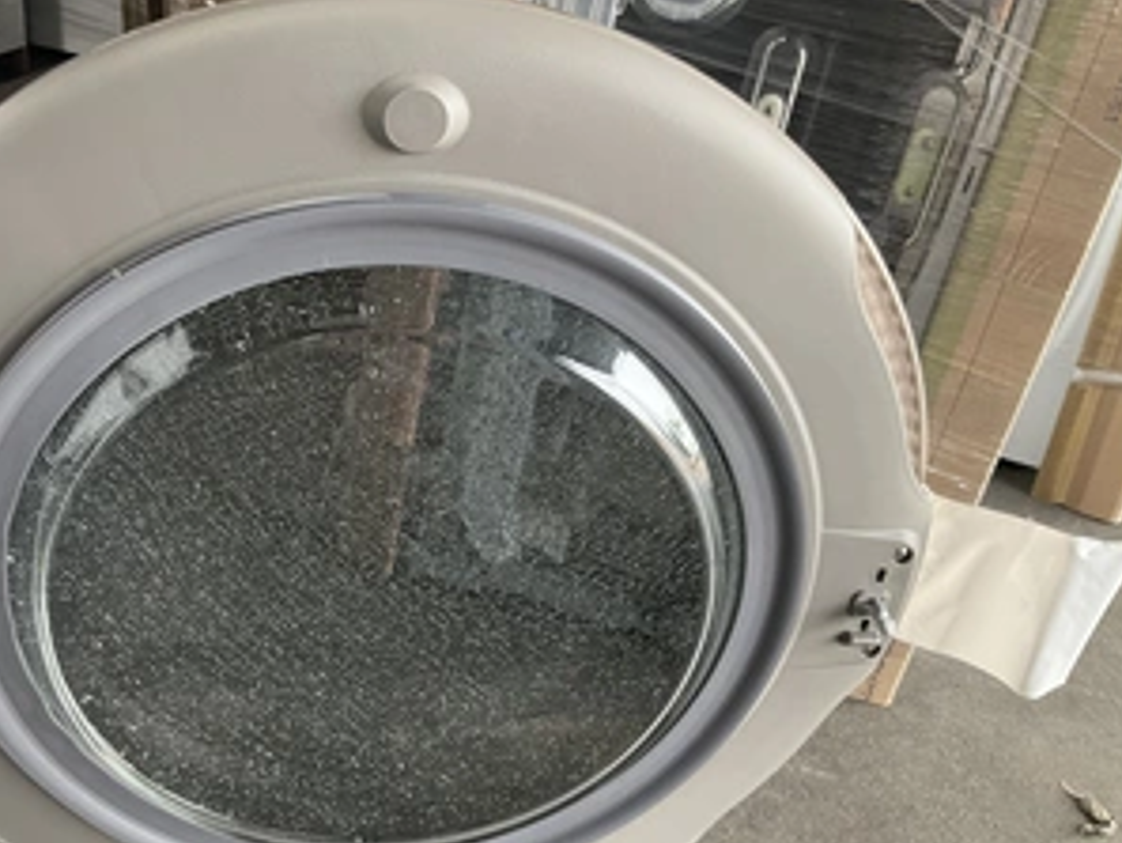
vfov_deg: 36.8
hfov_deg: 47.4
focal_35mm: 39
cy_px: 473
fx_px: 1265
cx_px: 416
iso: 50
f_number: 1.8
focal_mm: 3
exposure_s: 1/122
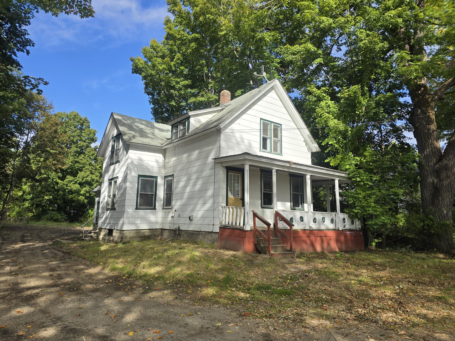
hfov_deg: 73.9
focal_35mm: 23
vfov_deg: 58.9
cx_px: 228
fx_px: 302
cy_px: 170
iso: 12
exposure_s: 1/655
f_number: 1.7
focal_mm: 6.3
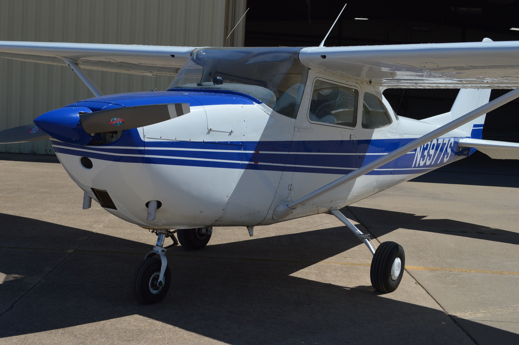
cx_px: 260
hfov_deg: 41.1
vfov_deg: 28.0
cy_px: 172
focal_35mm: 48
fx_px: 691
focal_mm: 32
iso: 100
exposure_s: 1/320
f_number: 9
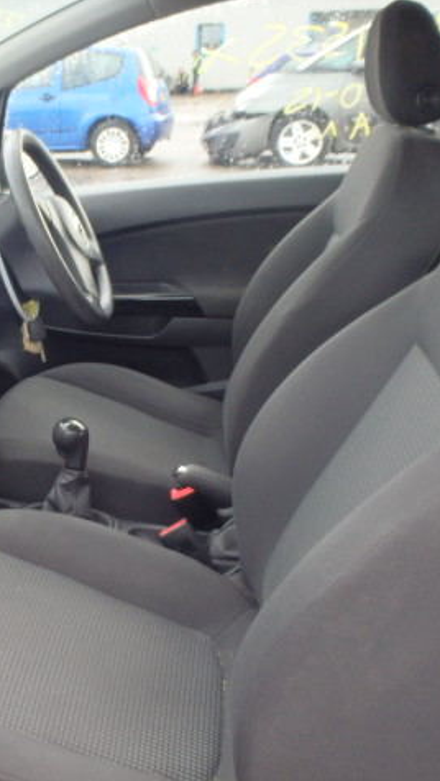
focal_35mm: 41
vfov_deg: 49.4
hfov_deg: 27.9
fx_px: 850
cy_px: 389
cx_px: 36
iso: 125
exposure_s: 1/60
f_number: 3.9
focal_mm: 5
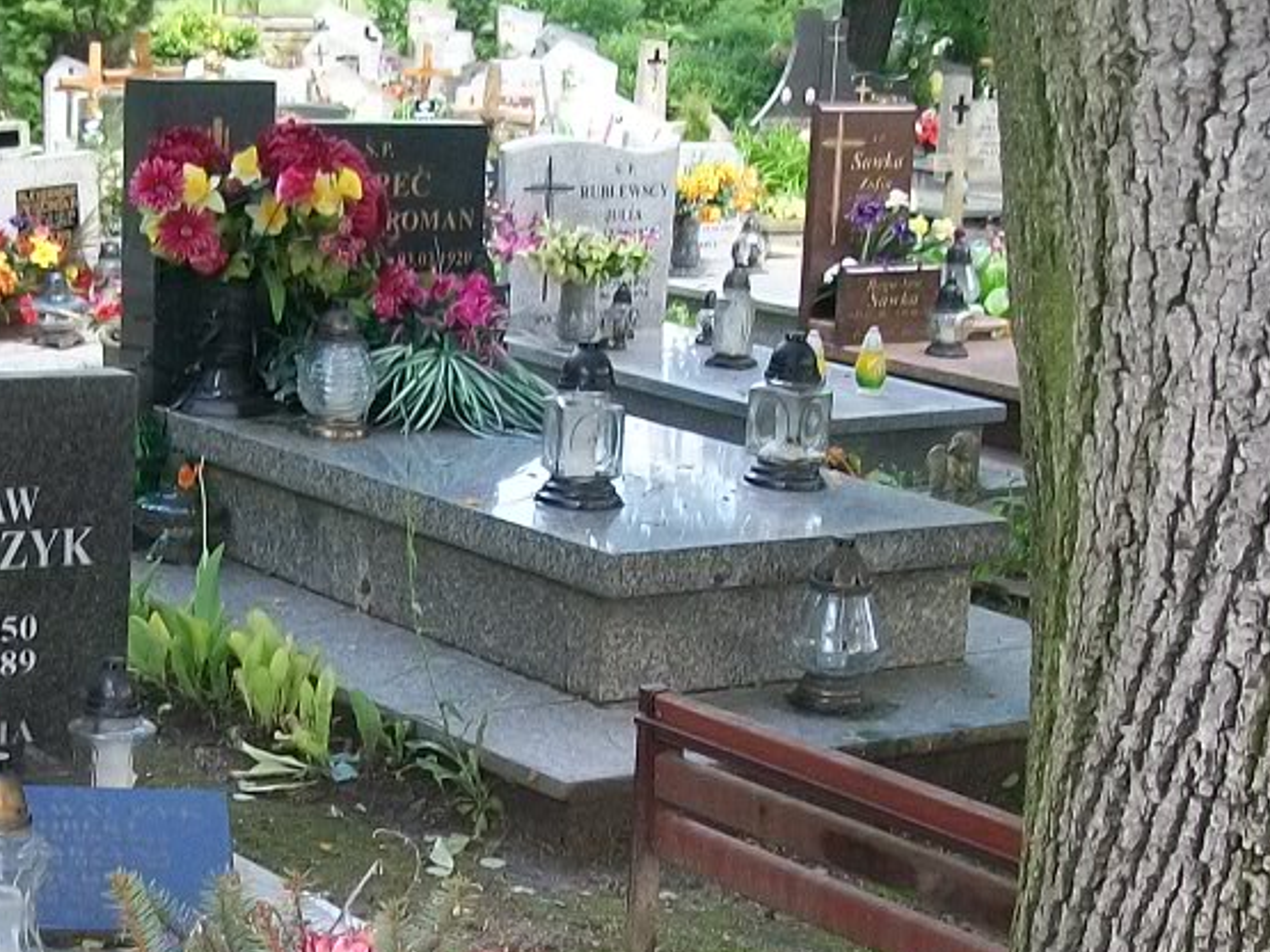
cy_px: 838
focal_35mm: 83
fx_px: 3044
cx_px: 256
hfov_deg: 23.2
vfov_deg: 17.5
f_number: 2.7
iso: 80
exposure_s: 1/125
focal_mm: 6
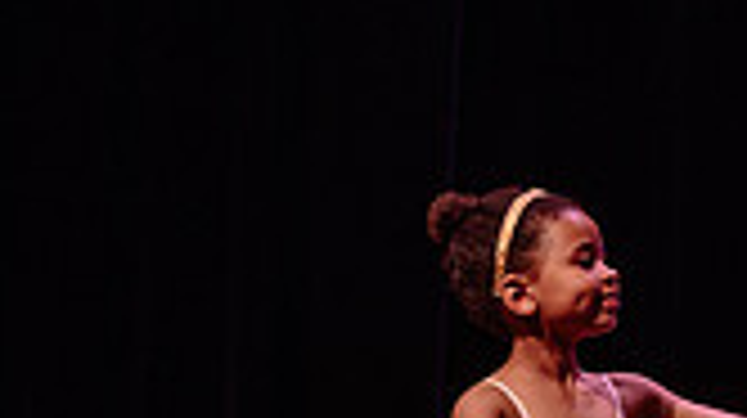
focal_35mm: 497
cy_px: 387
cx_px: 1110
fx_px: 9835
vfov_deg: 2.4
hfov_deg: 4.3
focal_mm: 112
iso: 1600
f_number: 2.8
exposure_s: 1/250
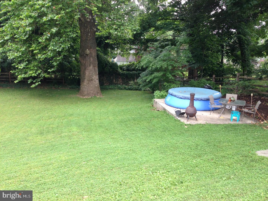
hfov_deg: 55.4
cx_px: 134
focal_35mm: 33
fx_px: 255
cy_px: 100
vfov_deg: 42.9
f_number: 2.4
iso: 80
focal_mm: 4.12
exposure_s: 1/120
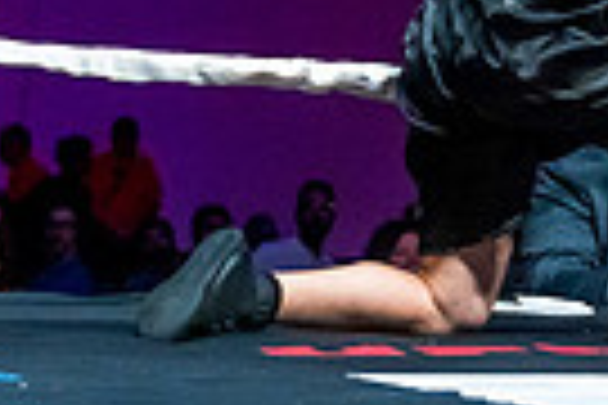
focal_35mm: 177
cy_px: -412
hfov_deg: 11.0
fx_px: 2989
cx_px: 991
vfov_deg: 7.4
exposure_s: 1/1000
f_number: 4
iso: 4000
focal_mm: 38
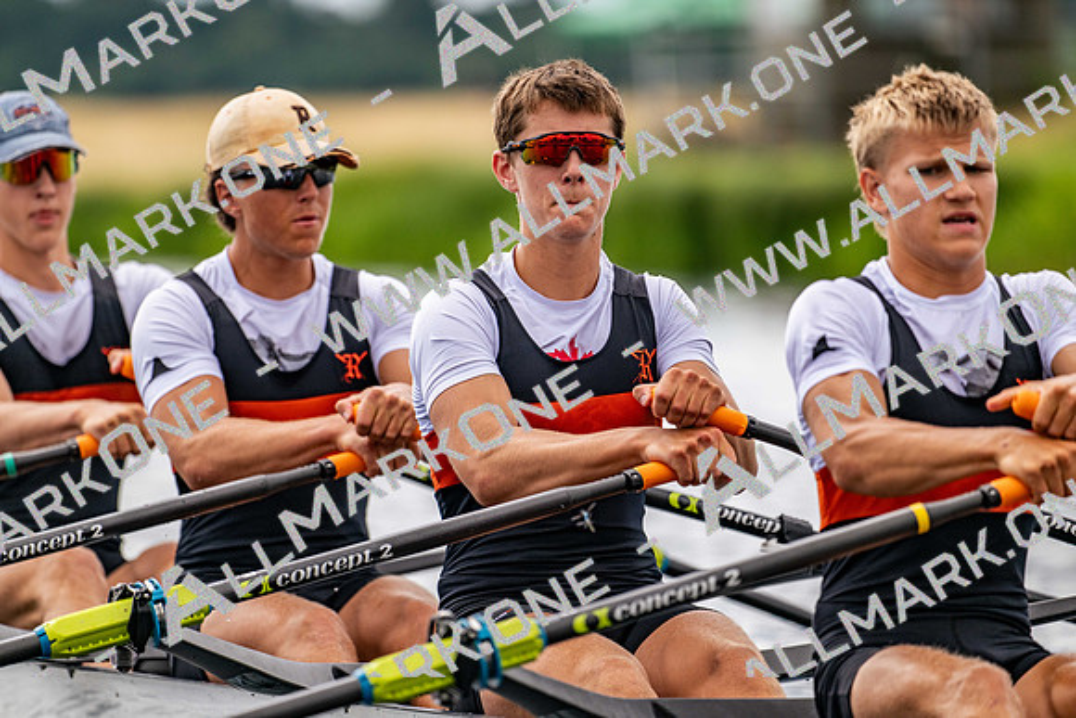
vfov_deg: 3.4
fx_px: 11958
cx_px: 538
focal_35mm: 400
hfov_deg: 5.2
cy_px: 359
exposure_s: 1/2500
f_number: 4.5
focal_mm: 400
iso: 320
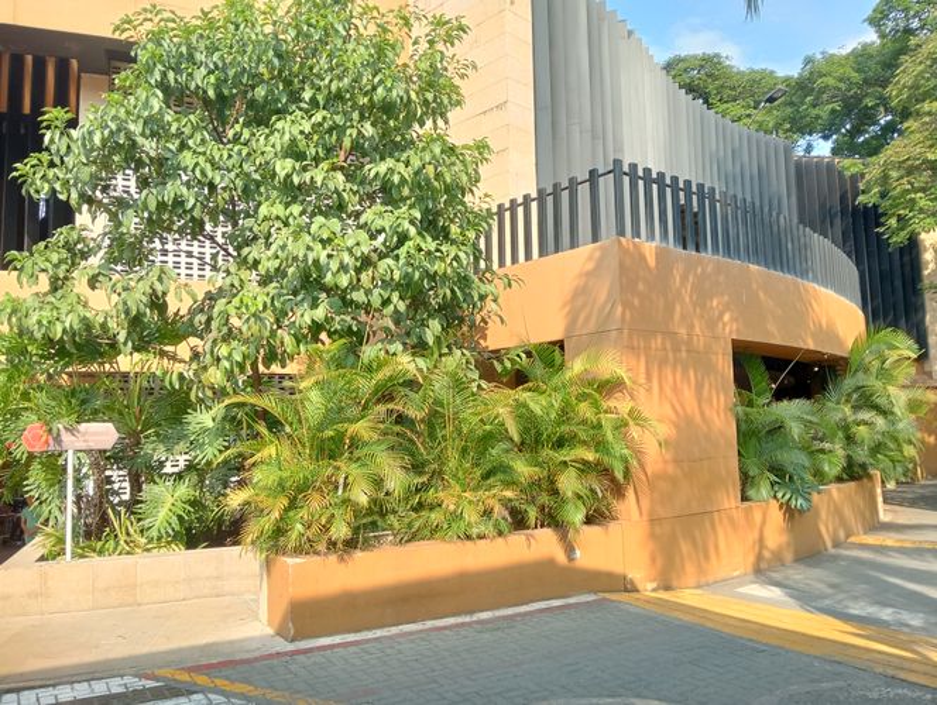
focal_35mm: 28
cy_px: 352
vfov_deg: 49.9
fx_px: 759
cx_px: 468
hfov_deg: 63.4
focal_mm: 3.98
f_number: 1.8
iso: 100
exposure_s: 1/1070
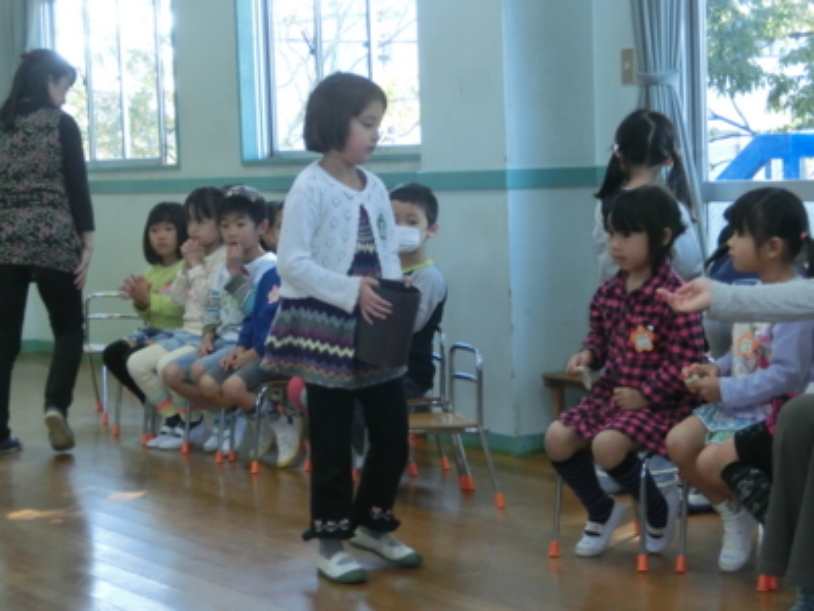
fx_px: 1834
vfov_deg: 18.9
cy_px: 306
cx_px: 407
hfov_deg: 25.0
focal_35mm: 78
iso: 400
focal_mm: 13.79
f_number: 4.9
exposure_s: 1/60
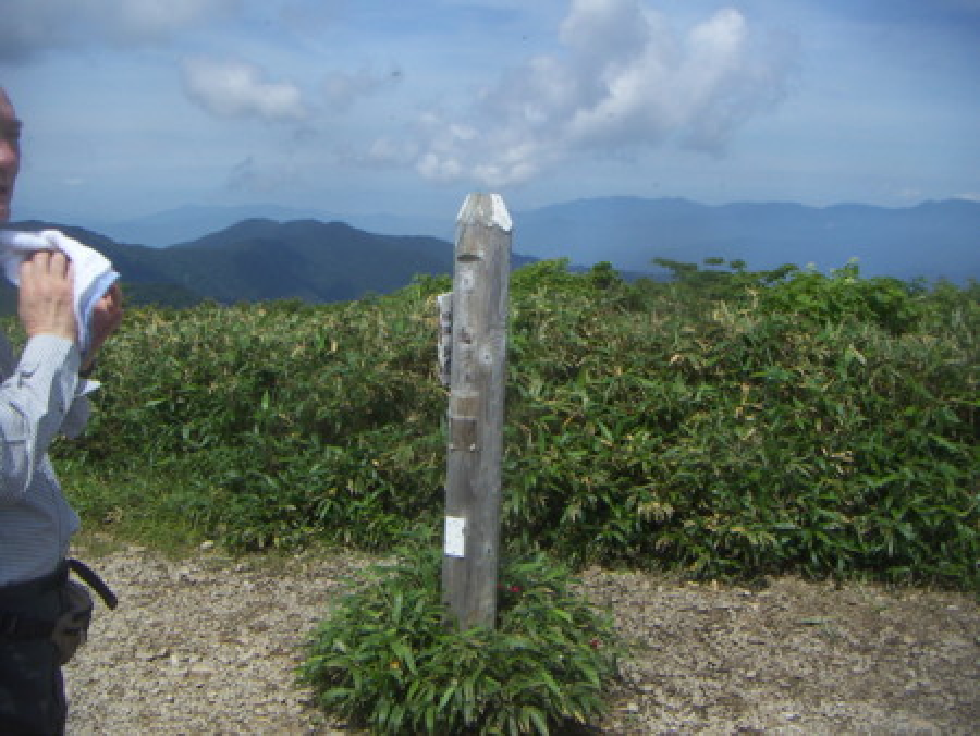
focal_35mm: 36
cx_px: 490
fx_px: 1020
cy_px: 368
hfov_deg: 51.3
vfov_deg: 39.7
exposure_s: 1/320
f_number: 6.7
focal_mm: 4.7
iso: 50
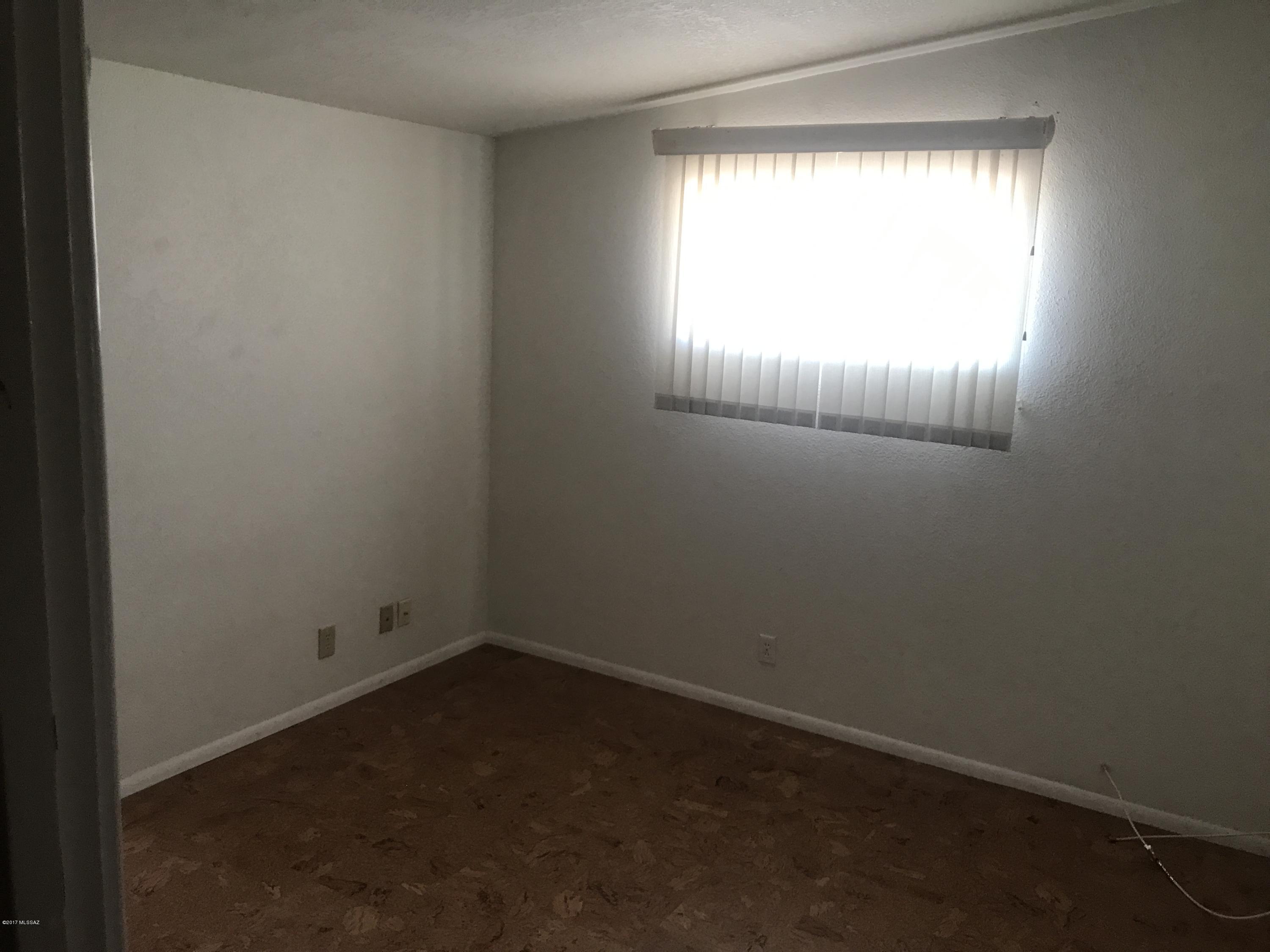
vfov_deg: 49.7
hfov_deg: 63.4
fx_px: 1027
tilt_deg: -10.5
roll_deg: -2.0
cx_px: 635
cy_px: 476
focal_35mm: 28
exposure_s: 1/24
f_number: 1.8
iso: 40
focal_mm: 3.99
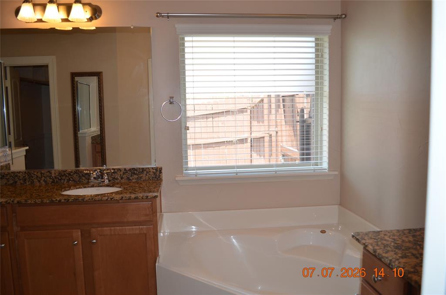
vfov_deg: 43.4
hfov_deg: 62.0
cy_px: 148
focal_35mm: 30
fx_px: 371
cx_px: 223
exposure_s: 1/125
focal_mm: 20
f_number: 3.8
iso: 250
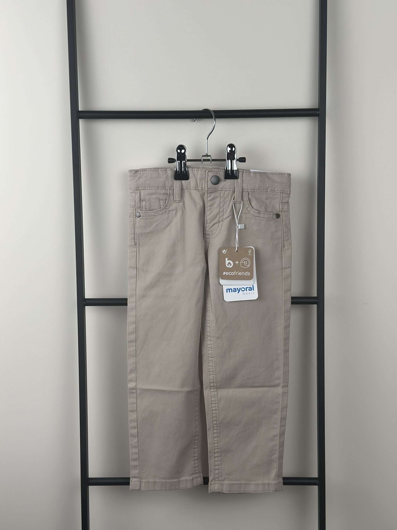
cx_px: 198
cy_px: 265
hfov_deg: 30.3
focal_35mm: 48
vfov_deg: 39.7
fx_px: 734
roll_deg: -0.3
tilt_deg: -7.7
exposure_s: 1/424
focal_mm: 6.86
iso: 80
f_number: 1.78
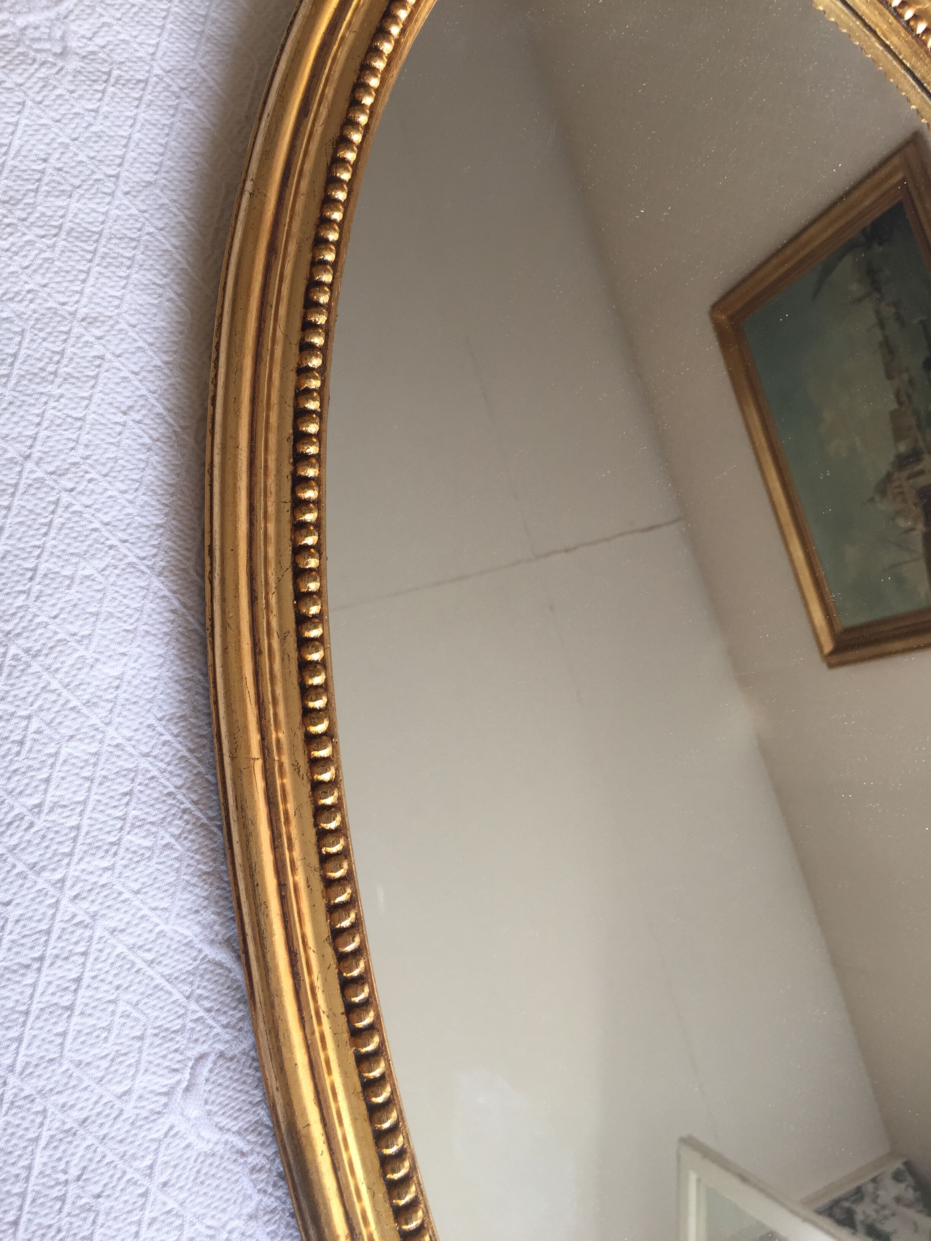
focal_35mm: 29
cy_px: 620
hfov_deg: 48.2
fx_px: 1040
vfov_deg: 61.7
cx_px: 466
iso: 32
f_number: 2.2
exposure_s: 1/100
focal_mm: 4.15
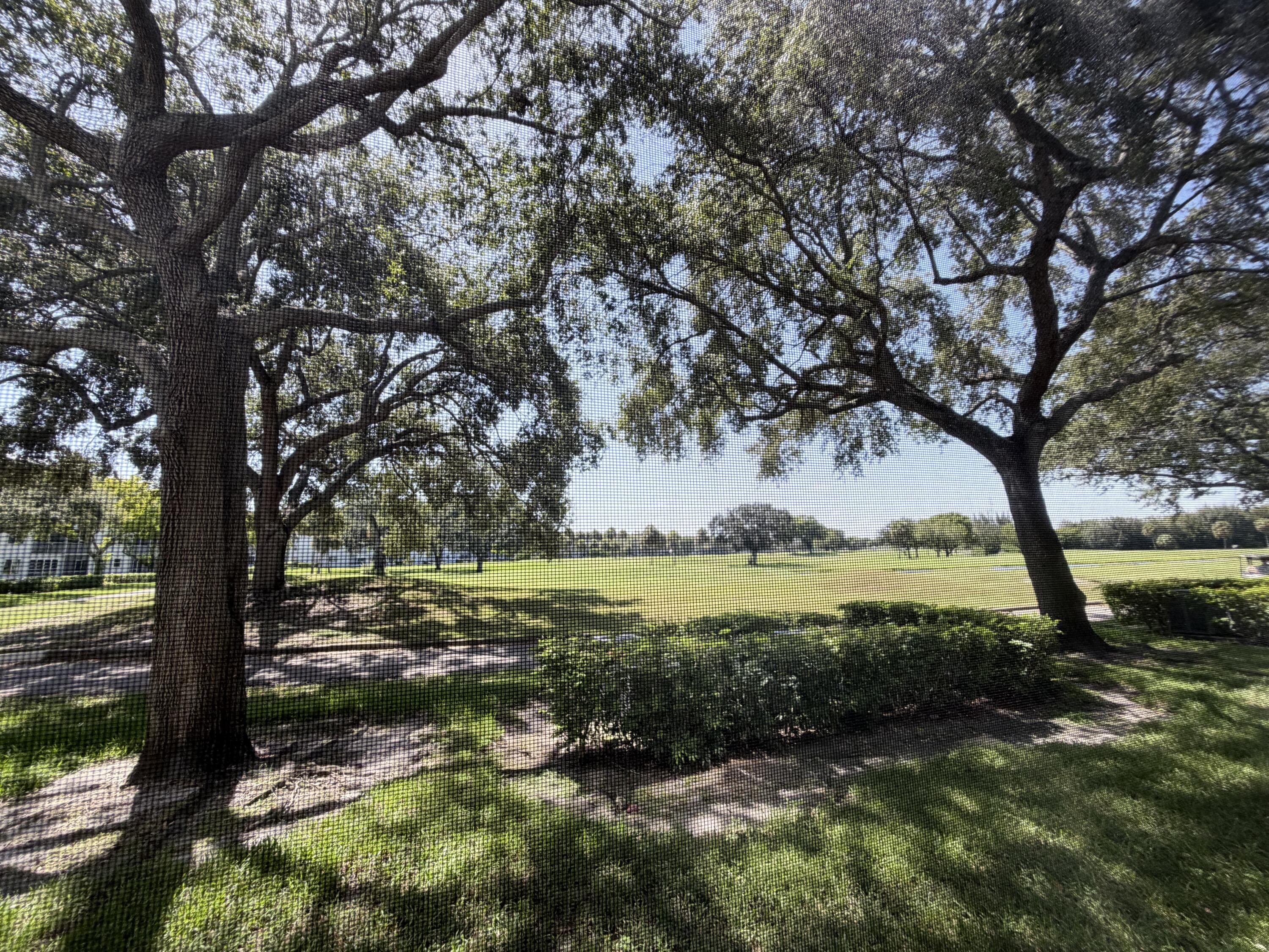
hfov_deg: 102.1
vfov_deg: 85.7
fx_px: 513
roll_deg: +1.9
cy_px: 476
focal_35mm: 14
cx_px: 634
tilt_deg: +9.6
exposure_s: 1/372
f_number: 2.2
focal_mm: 2.22
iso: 50
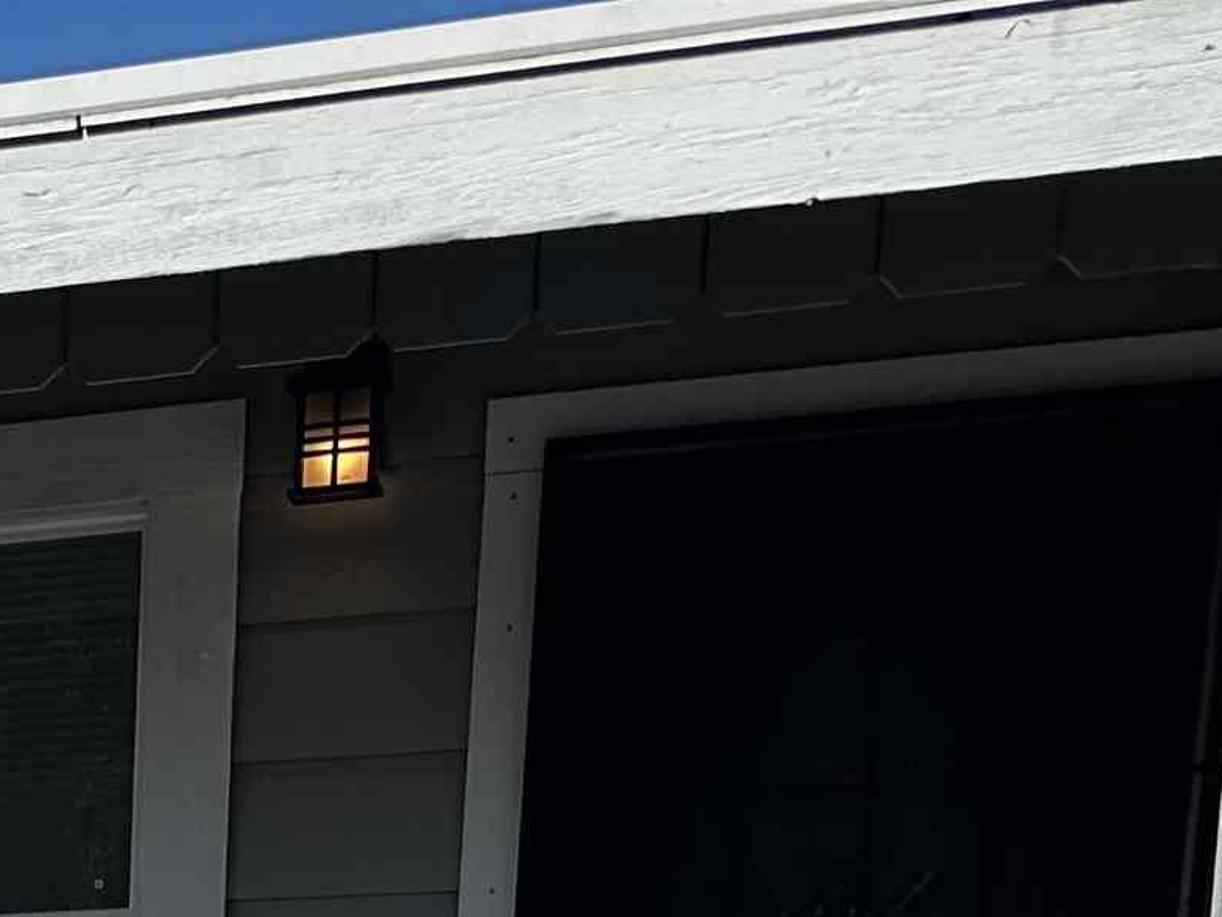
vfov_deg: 13.6
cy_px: 1795
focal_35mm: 94
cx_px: -1040
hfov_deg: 16.9
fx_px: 3318
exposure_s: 1/5263
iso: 80
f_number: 1.78
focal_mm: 6.86
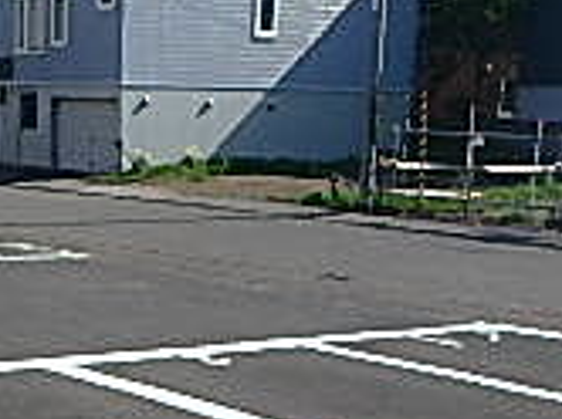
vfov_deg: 16.5
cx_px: 51
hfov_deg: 23.5
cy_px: 632
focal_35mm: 81
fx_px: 1313
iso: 125
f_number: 6
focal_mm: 3.7
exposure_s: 1/400
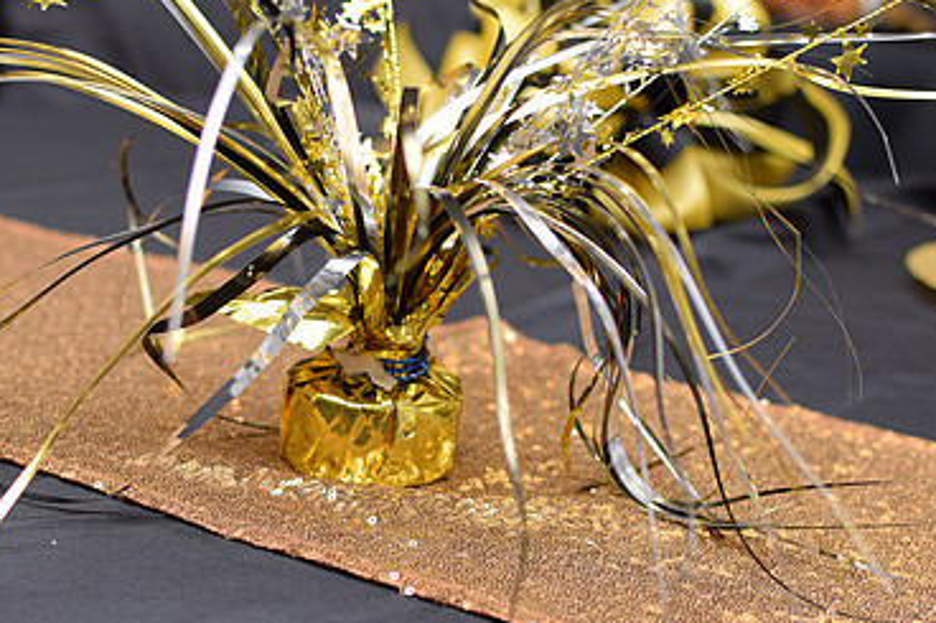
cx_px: 389
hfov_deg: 24.5
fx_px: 2151
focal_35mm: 83
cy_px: 400
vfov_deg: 16.5
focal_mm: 35
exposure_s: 1/200
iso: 100
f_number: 2.8
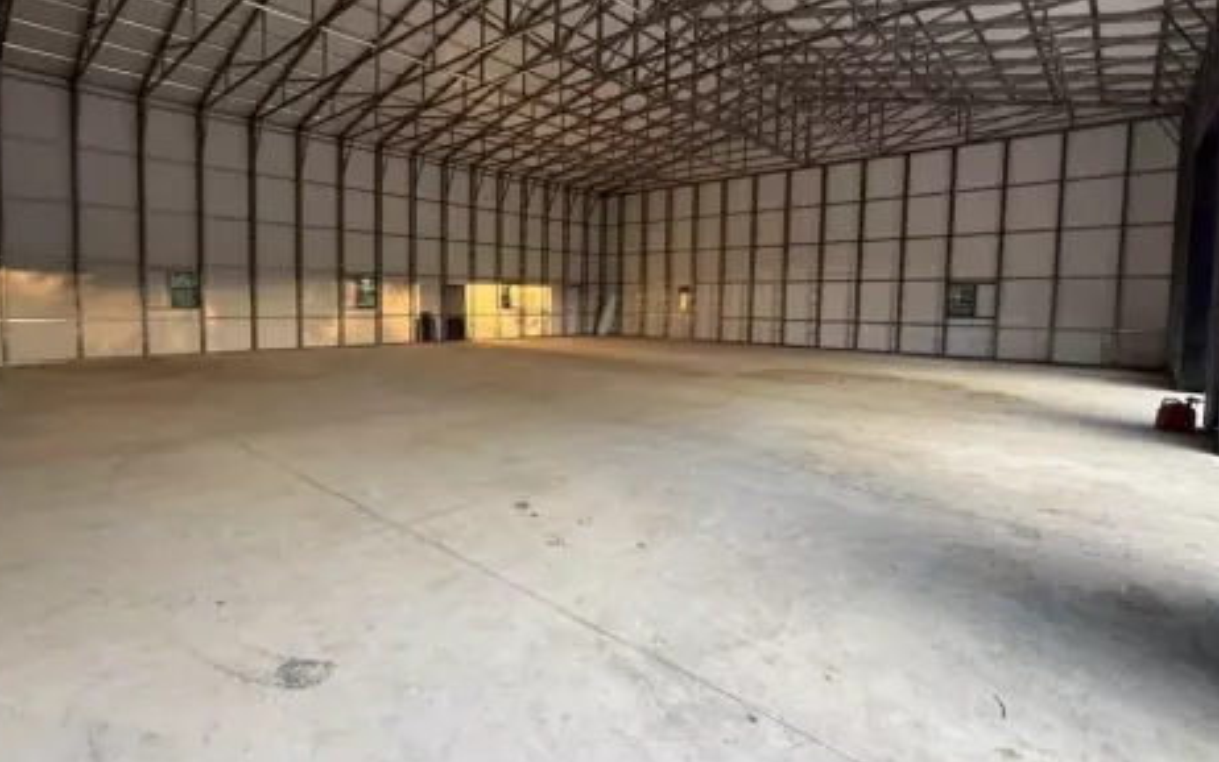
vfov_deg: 64.8
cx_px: 573
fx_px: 598
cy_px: 332
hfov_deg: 91.0
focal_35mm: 18
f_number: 2.2
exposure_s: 1/99
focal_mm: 2.22
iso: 125
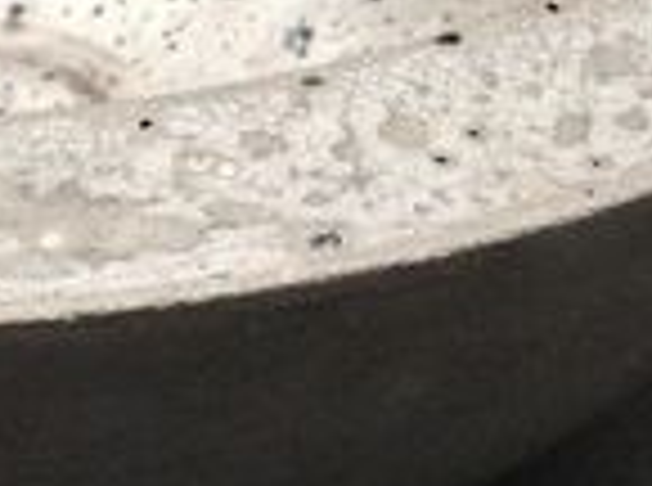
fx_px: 2273
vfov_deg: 12.1
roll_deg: +2.6
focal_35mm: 121
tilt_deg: -35.0
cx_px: -81
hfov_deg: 15.8
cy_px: 74
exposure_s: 1/20
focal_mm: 4.28
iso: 250
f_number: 2.4
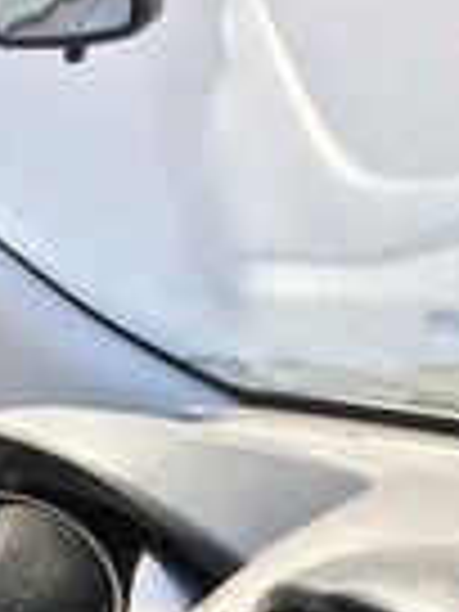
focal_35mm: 106
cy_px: 1066
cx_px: 104
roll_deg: -0.9
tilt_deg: -26.7
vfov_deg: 16.0
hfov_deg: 13.9
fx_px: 1874
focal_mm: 4.15
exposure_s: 1/119
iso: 25
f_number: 2.2
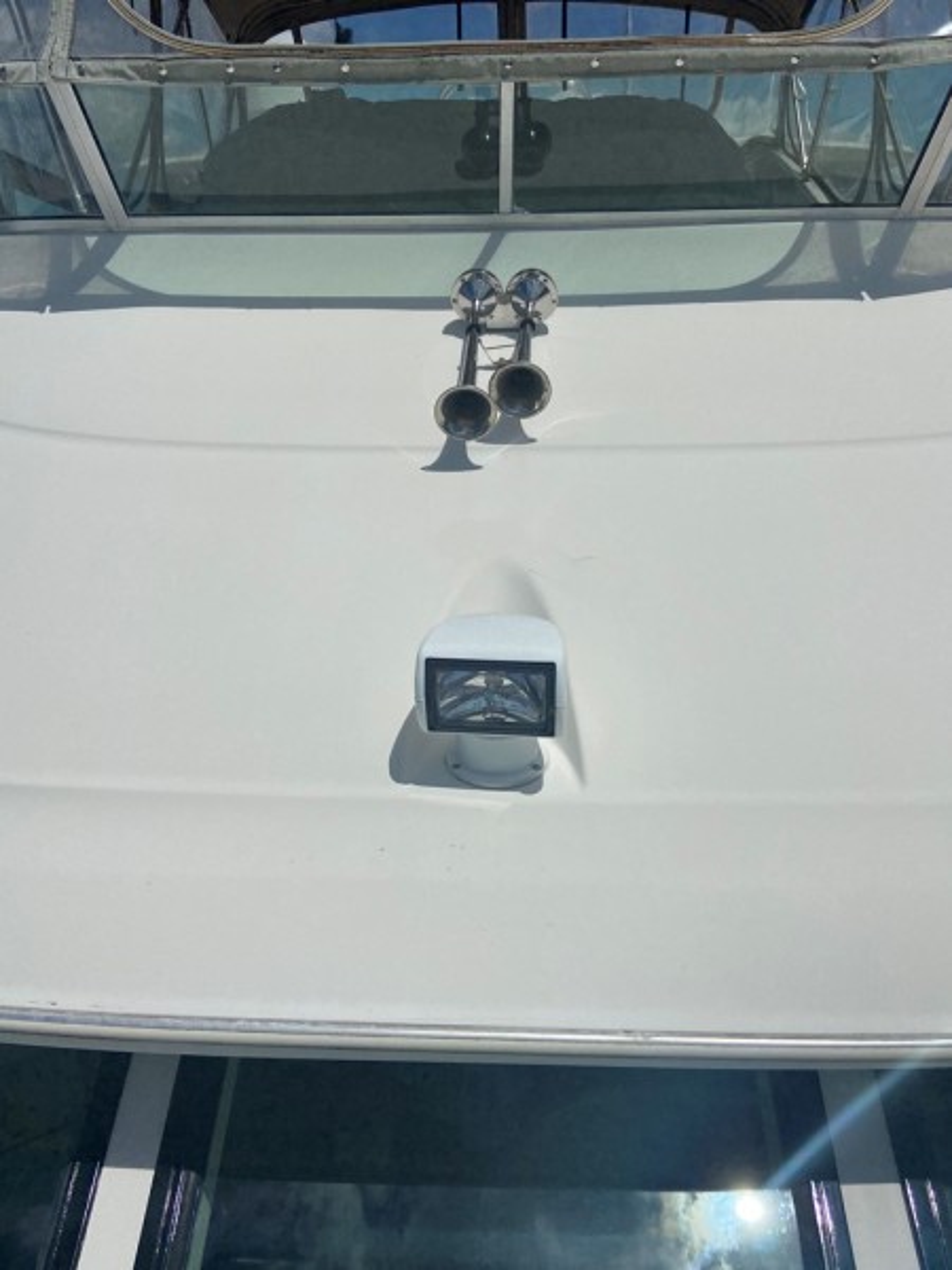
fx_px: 953
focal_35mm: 26
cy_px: 635
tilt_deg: -20.1
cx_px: 476
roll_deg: +0.5
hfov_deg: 53.1
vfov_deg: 67.3
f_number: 1.8
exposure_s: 1/18868
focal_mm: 4.25
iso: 40
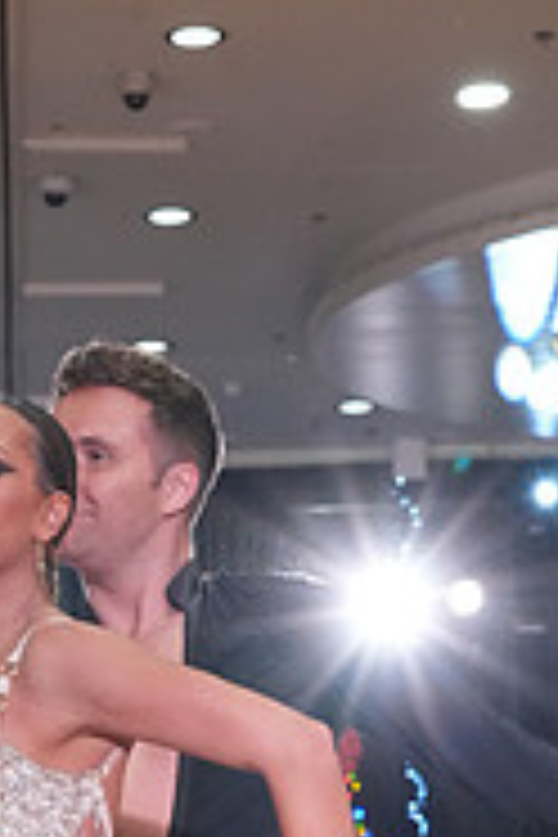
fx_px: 4208
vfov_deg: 11.0
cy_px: 1152
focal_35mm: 181
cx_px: 88
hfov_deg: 7.6
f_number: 6.3
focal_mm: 58
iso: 4000
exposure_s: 1/200
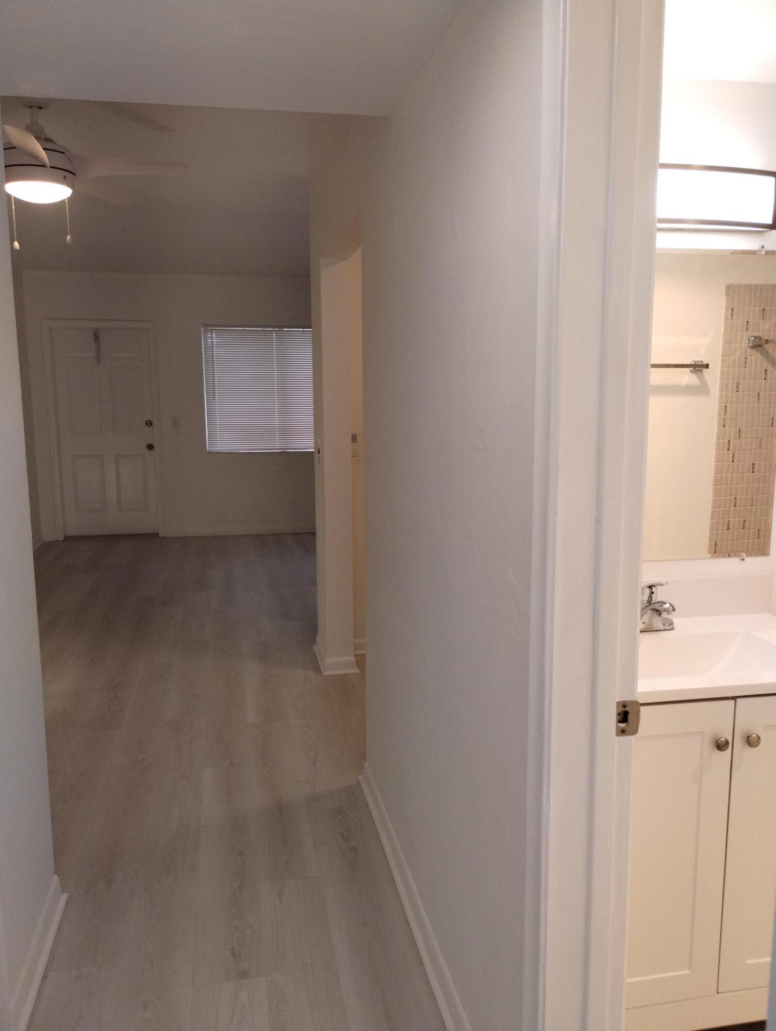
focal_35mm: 28
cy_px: 516
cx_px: 388
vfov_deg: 63.4
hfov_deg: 49.8
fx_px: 835
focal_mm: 4.27
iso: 394
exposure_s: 1/100
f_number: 1.8
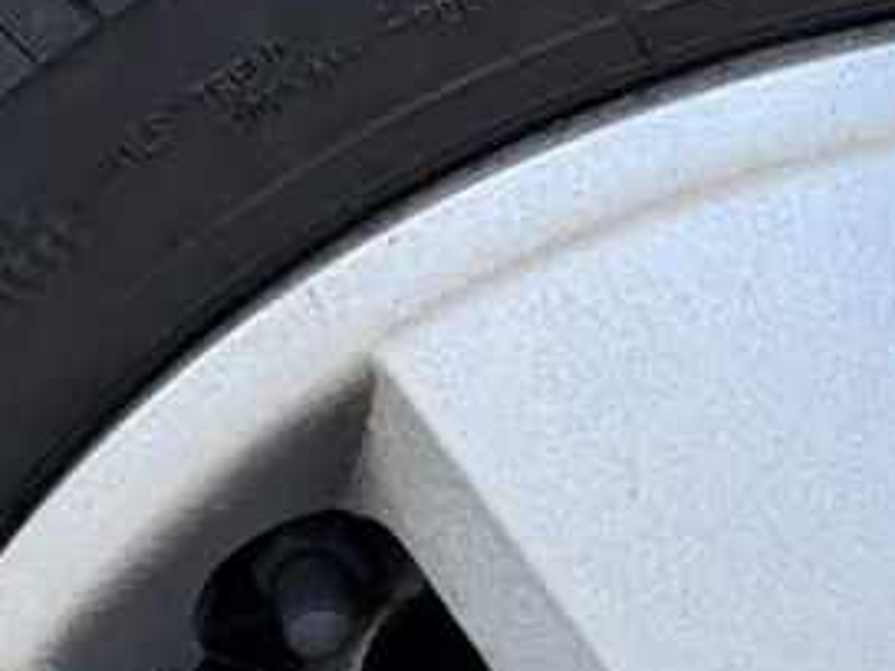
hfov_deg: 18.7
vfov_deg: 14.1
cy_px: 957
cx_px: 1099
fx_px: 2560
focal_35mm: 99
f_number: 2.2
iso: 80
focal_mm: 2.22
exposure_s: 1/121
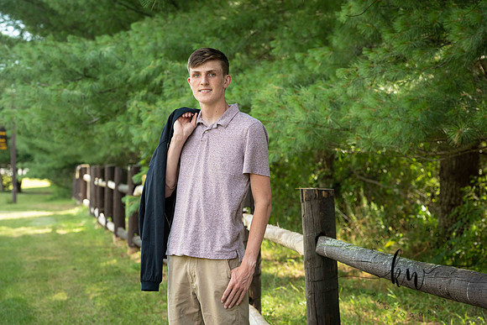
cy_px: 162
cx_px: 244
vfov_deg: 12.2
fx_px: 1515
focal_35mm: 112
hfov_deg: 18.3
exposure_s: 1/200
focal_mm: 112
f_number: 6.3
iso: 500
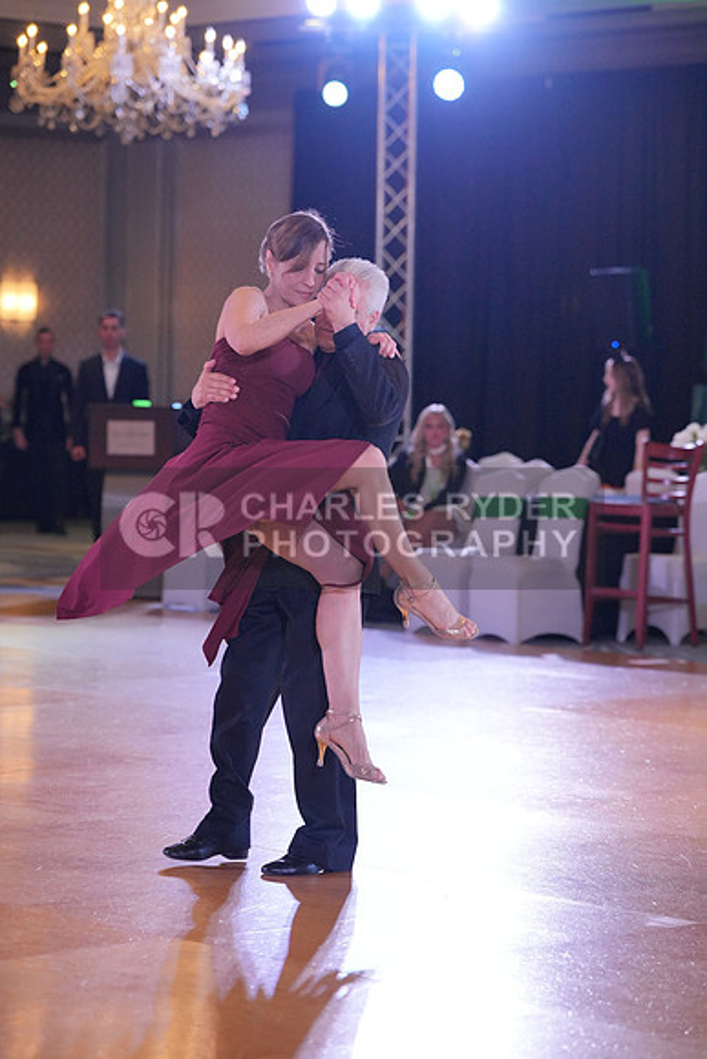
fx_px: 3238
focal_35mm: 110
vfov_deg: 18.6
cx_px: 354
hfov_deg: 12.5
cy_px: 530
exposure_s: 1/500
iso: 4000
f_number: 3.5
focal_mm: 110
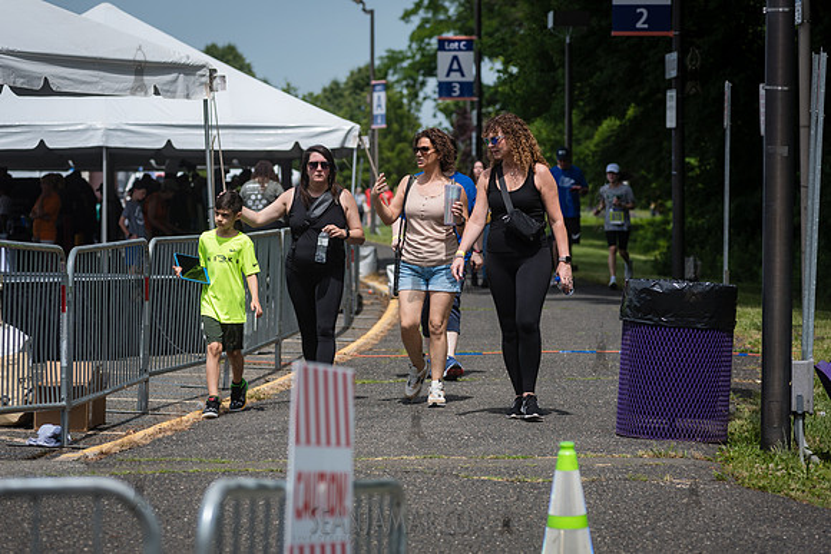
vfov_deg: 10.2
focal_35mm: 135
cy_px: 277
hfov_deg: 15.2
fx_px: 3117
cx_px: 416
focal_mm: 135
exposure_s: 1/2500
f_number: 4.5
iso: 250
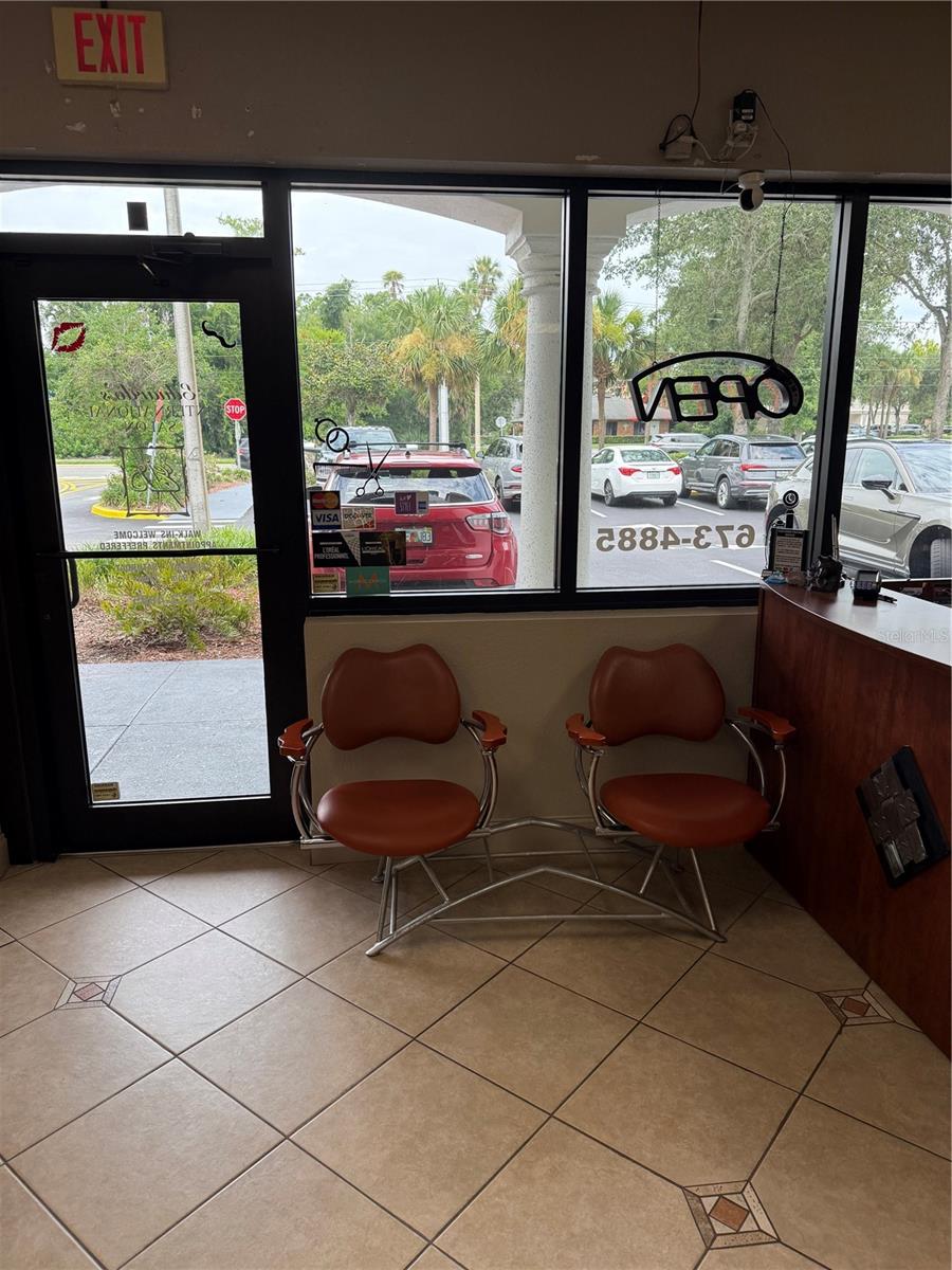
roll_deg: -1.3
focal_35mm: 24
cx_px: 476
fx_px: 880
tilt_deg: -13.7
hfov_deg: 56.8
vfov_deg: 71.6
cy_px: 635
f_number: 1.78
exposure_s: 1/428
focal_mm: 6.76
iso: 100
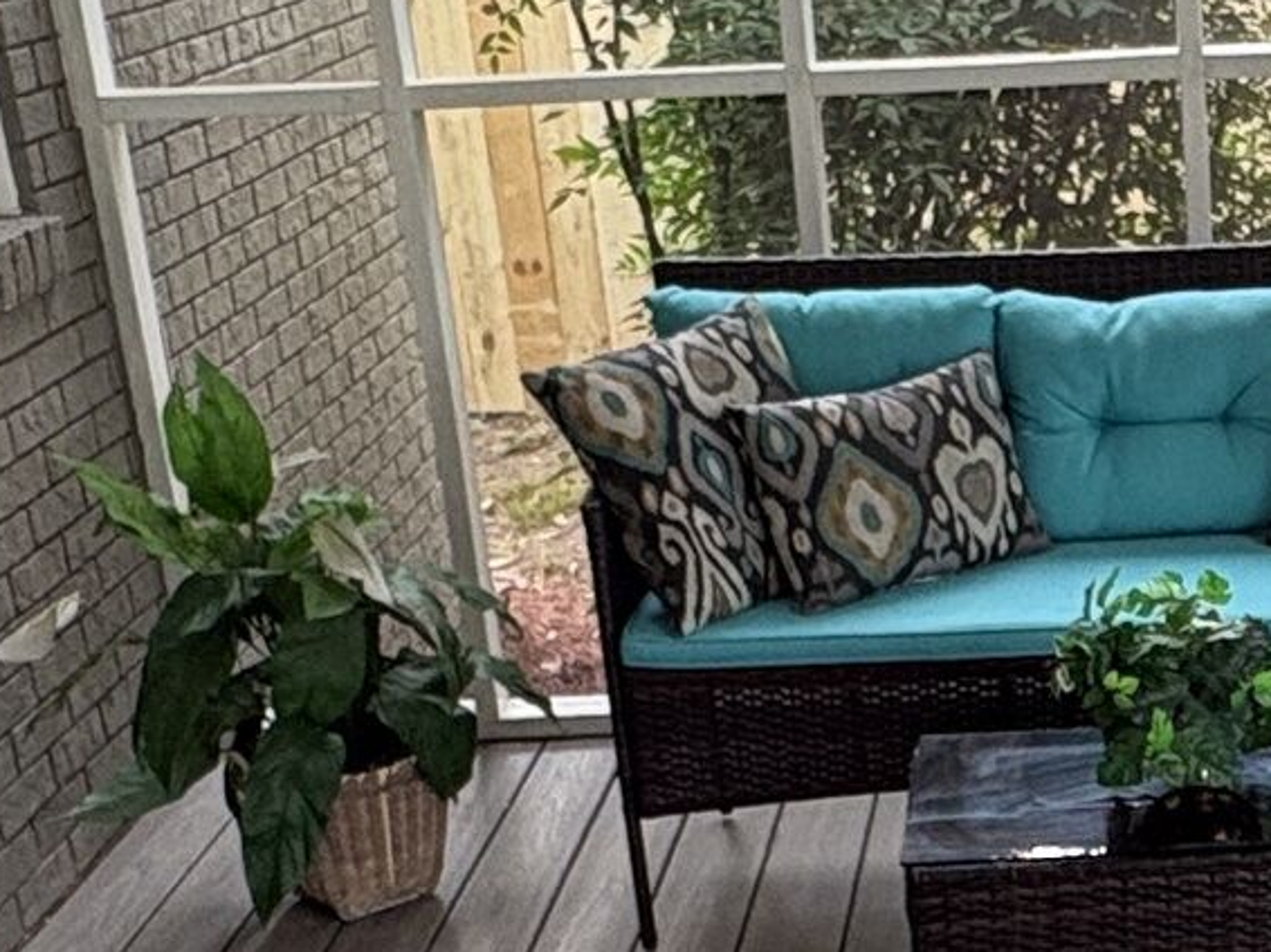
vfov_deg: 19.0
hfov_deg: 24.3
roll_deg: +1.5
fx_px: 2789
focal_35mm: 76
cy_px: 887
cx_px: 1334
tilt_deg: -23.6
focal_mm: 2.22
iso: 200
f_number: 2.2
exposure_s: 1/99
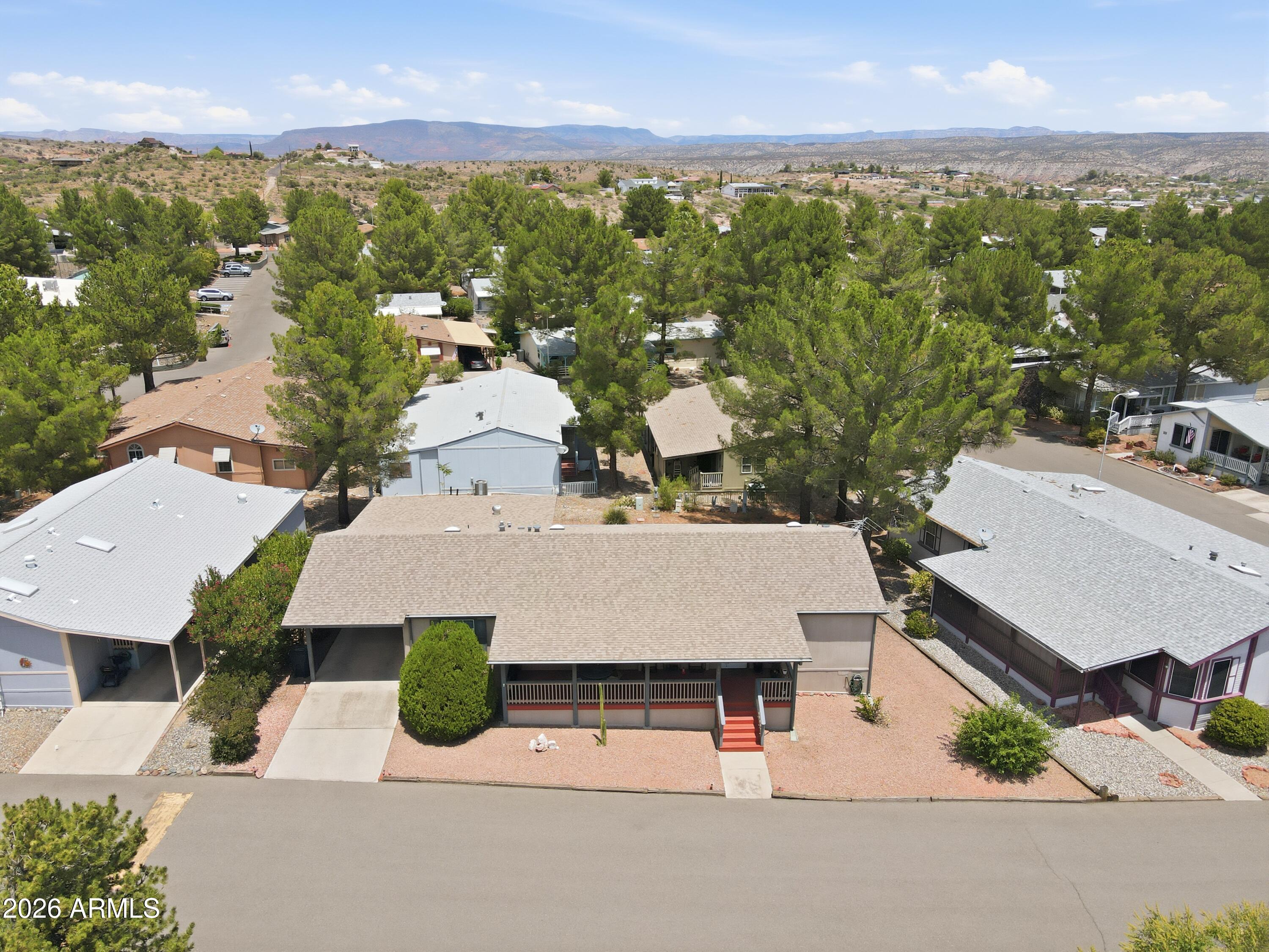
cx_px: 634
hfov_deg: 71.6
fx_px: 880
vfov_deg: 56.8
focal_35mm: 24
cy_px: 476
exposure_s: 1/1000
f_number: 2.8
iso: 100
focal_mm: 4.5
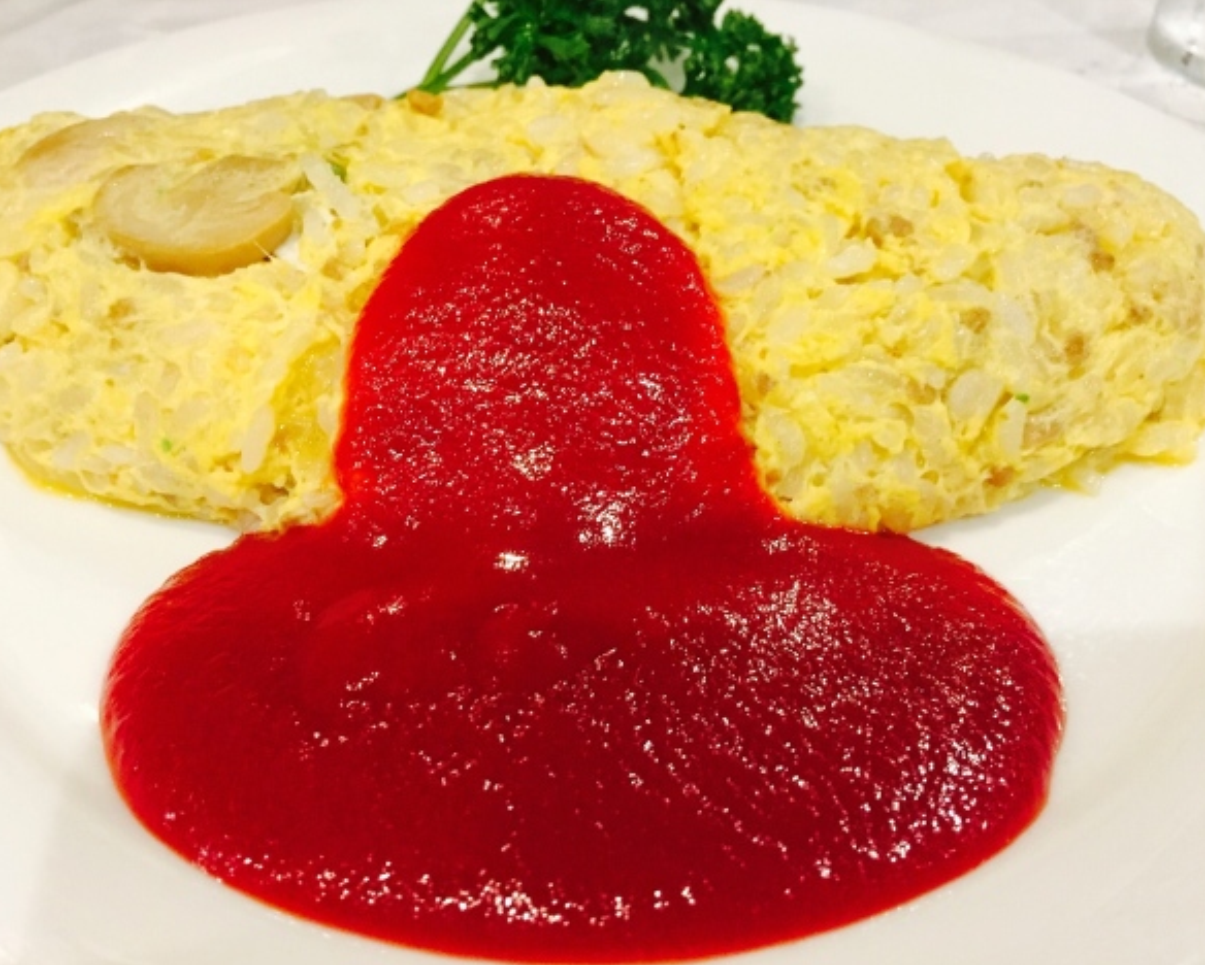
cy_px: 474
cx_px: 572
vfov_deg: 47.2
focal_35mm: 31
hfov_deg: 57.1
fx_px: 1106
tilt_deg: -42.9
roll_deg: -0.3
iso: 250
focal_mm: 4.15
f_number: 2.2
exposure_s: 1/17
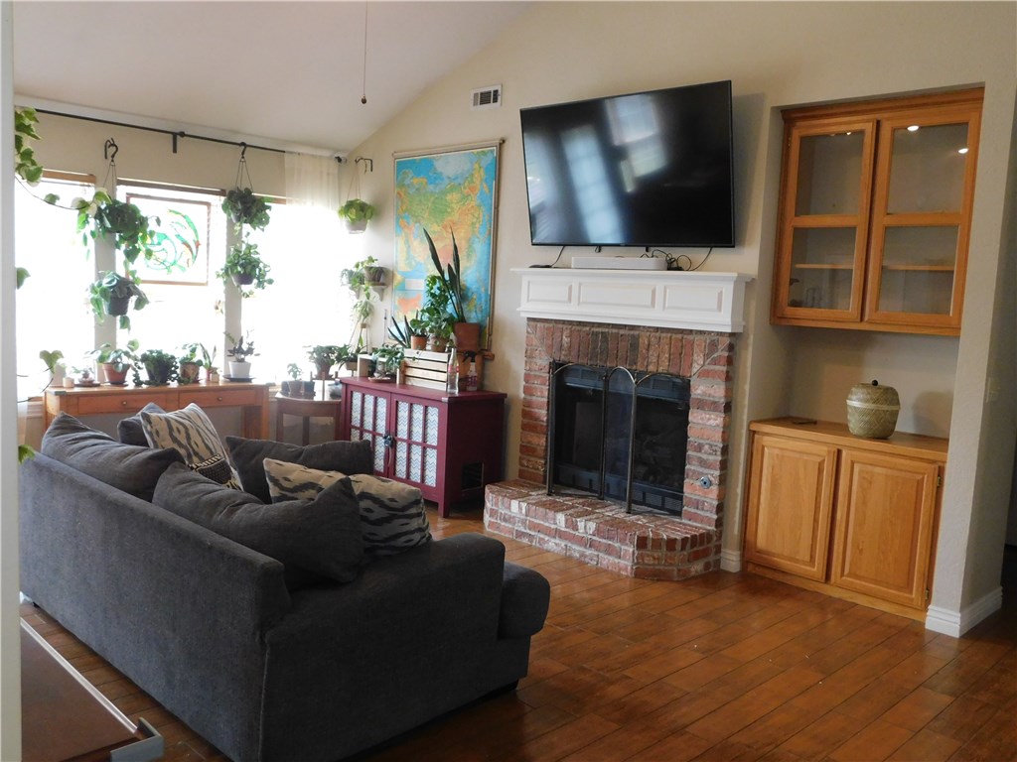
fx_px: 881
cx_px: 508
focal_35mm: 30
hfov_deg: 60.0
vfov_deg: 46.8
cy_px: 381
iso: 400
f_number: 3.2
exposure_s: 1/30
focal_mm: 5.3
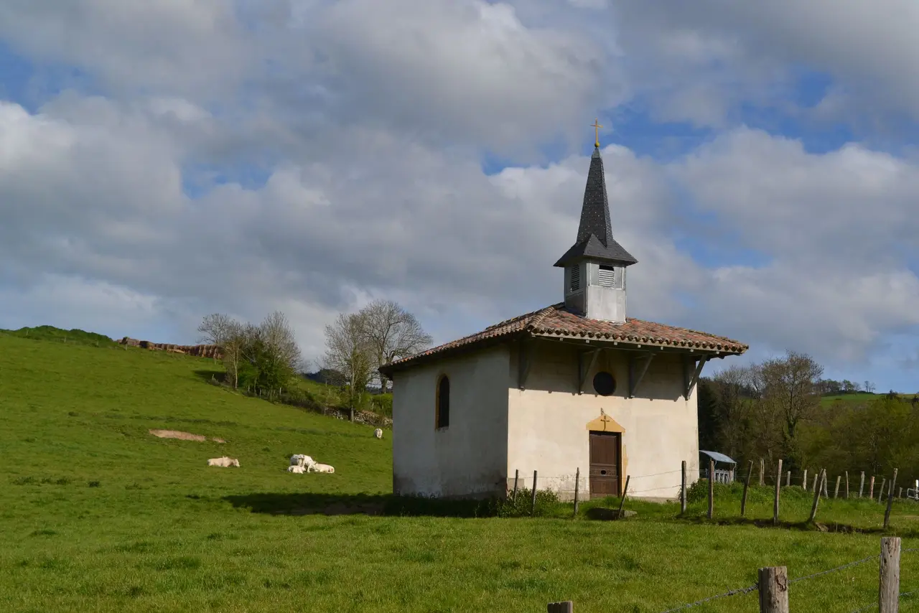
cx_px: 460
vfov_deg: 22.6
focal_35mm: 60
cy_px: 306
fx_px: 1532
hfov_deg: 33.4
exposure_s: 1/320
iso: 100
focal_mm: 40
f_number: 9
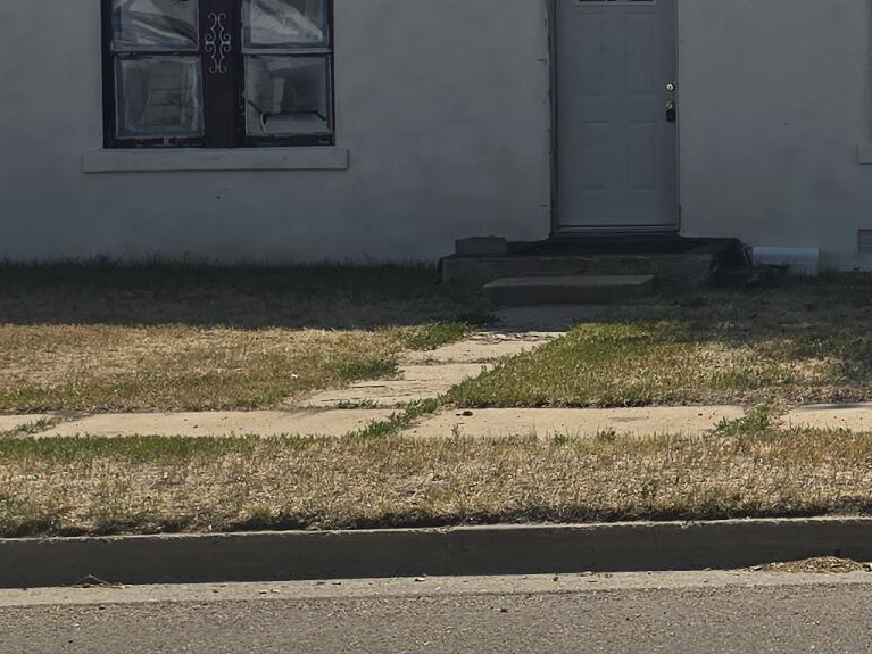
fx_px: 2267
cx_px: 1194
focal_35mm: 90
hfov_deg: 19.7
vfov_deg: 16.2
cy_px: 86
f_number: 1.7
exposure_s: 1/1406
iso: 12
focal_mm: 6.3
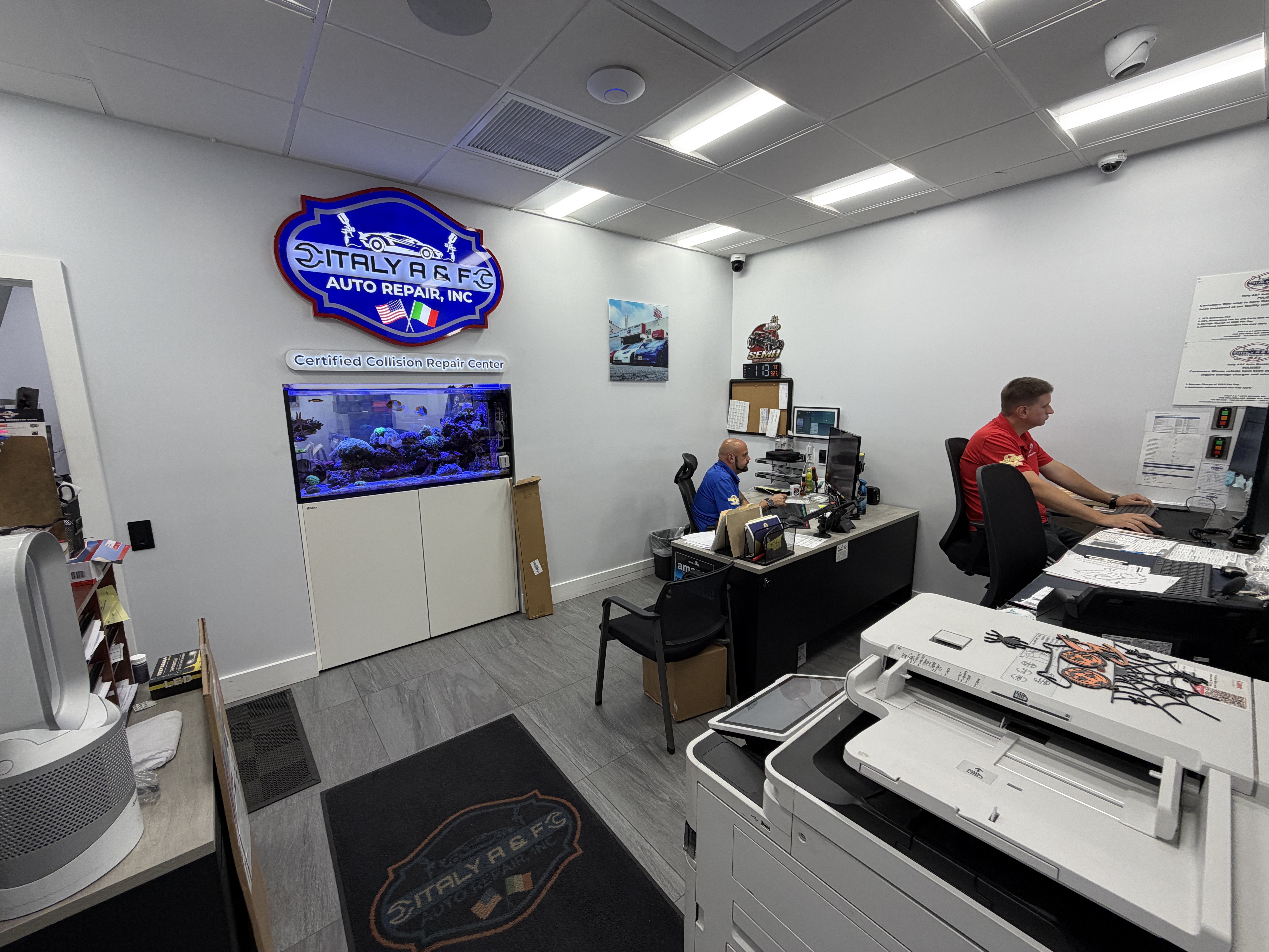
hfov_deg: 102.1
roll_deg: -0.3
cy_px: 476
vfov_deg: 85.7
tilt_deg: -10.2
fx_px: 513
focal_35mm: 14
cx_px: 634
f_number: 2.2
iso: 64
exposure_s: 1/120
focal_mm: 2.22
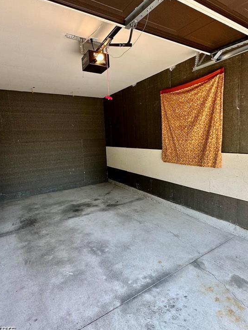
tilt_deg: -6.8
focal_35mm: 20
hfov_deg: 65.8
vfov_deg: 81.7
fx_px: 191
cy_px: 161
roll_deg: +2.3
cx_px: 137
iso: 50
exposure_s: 1/99
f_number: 2.2
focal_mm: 2.22
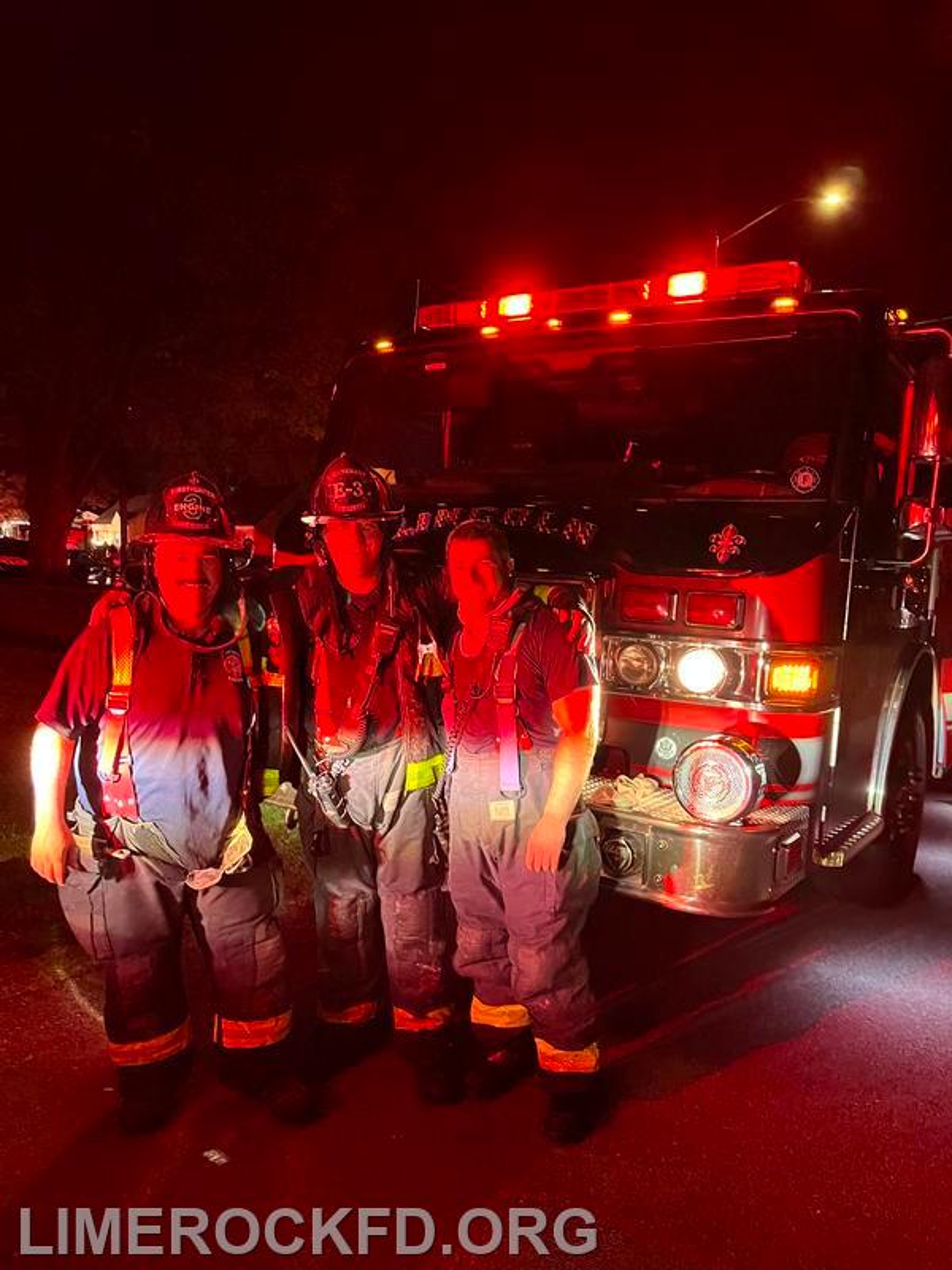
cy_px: 635
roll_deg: -0.5
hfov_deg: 53.1
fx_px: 953
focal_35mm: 26
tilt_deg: -1.3
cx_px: 476
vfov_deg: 67.3
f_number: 1.6
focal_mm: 5.1
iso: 640
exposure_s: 1/33
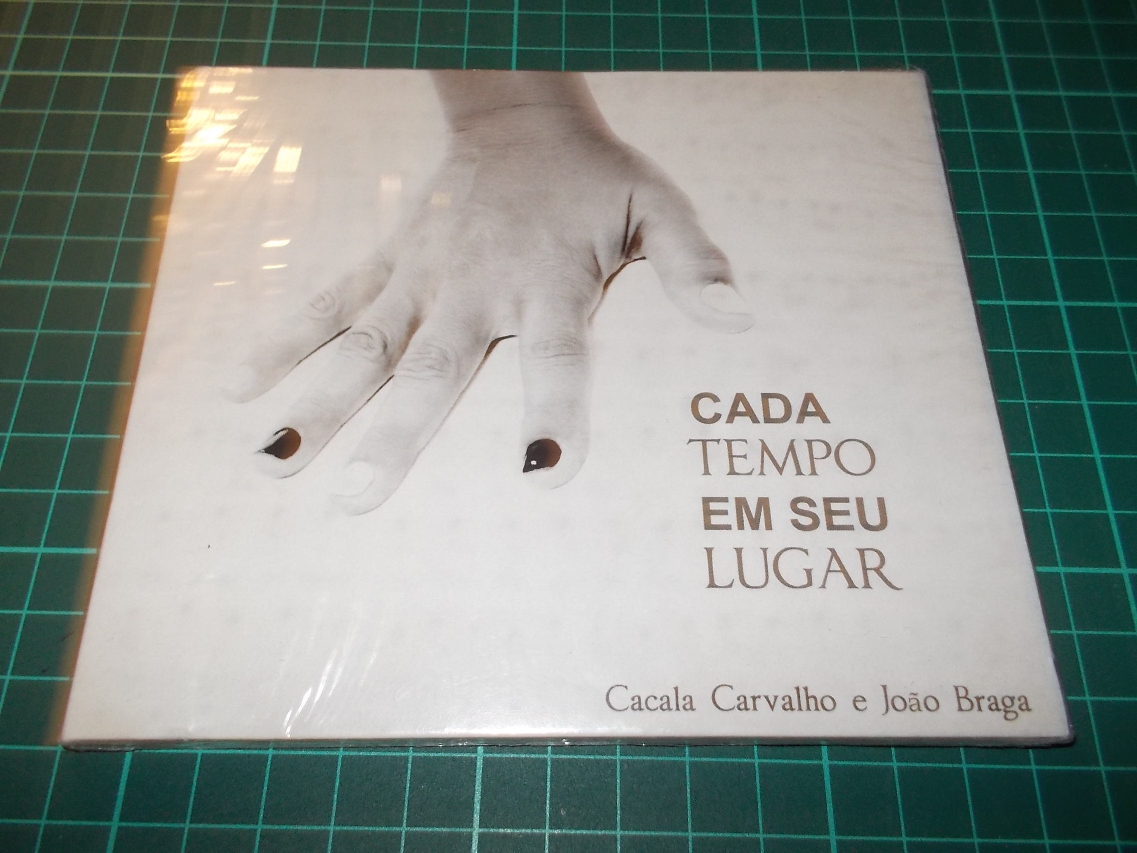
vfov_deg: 48.2
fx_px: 953
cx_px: 568
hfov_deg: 61.7
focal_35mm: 29
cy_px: 426
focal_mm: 4.1
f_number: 3.3
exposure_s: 1/30
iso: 200
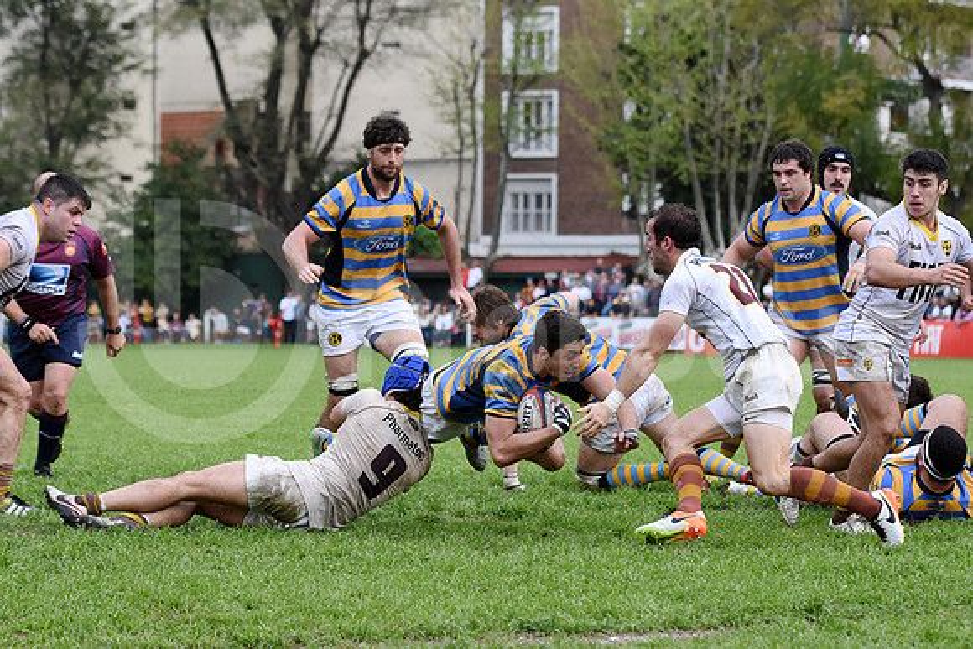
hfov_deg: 19.5
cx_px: 486
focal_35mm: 105
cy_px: 324
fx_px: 2838
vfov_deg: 13.0
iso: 800
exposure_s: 1/1000
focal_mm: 70
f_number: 3.5
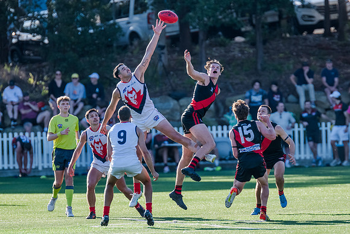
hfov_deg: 3.6
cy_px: 105
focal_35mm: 568
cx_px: 182
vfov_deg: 2.4
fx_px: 5523
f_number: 5.6
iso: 800
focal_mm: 420
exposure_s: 1/1600
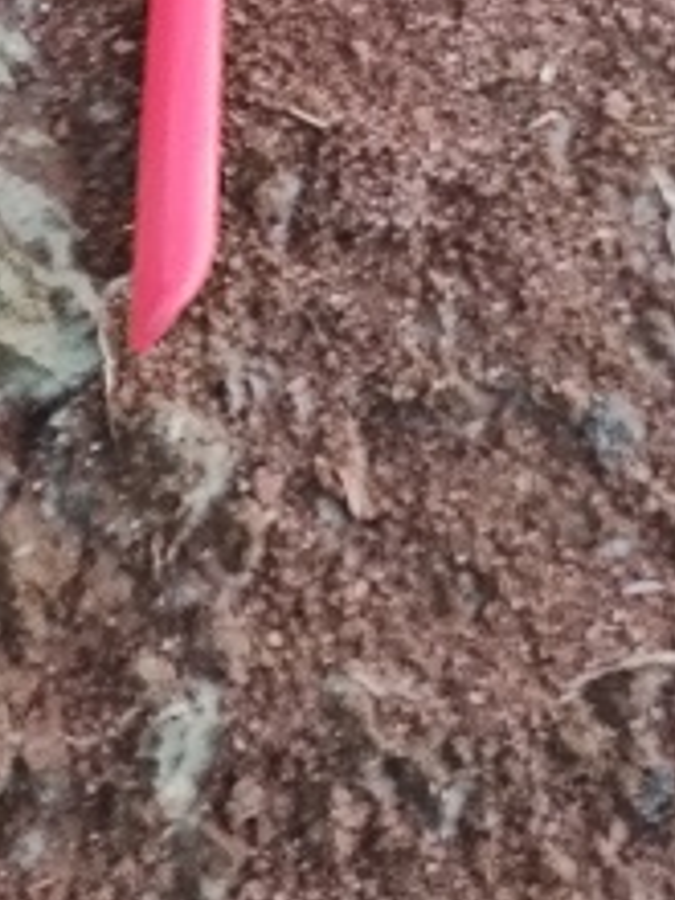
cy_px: -894
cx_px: -286
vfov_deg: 13.4
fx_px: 3276
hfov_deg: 11.4
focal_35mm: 126
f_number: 1.8
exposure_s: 1/33.3
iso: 555
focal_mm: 4.26
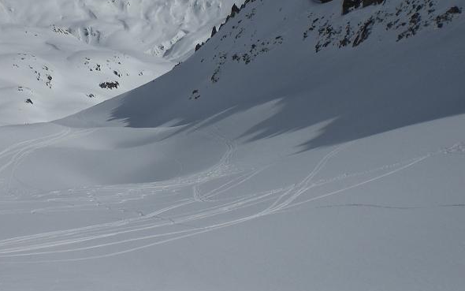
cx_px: 103
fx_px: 799
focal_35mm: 63
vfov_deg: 20.6
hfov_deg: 31.7
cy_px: 121
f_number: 4.4
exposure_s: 1/2000
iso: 50
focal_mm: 6.3
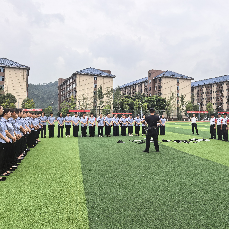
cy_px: 115
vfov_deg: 55.6
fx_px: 217
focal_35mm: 29
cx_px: 139
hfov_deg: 55.1
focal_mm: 8.5
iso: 50
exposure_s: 1/3831
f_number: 2
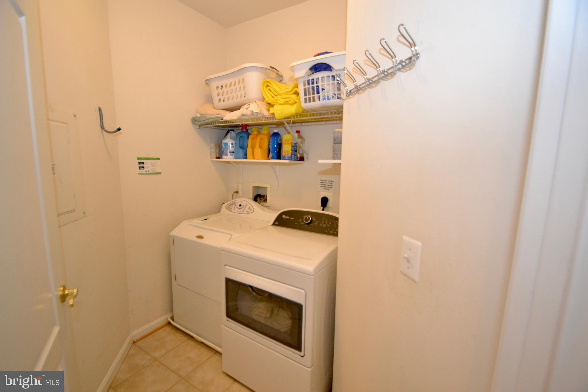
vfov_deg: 77.3
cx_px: 294
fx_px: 245
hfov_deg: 100.4
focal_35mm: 15
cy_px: 196
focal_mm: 10
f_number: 3.5
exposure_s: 1/60
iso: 800
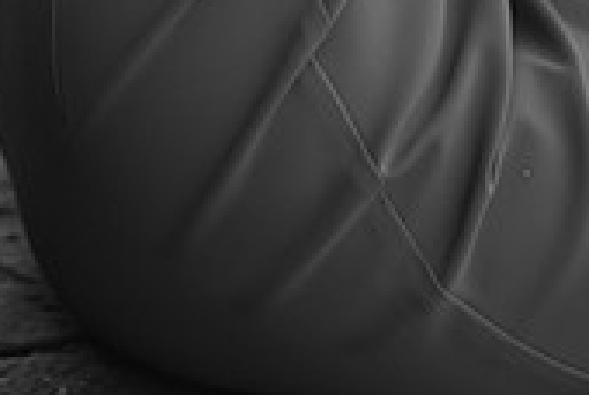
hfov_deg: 15.5
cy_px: -263
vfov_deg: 10.0
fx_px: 2163
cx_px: 248
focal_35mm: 132
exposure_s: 1/640
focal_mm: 50
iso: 100
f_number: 2
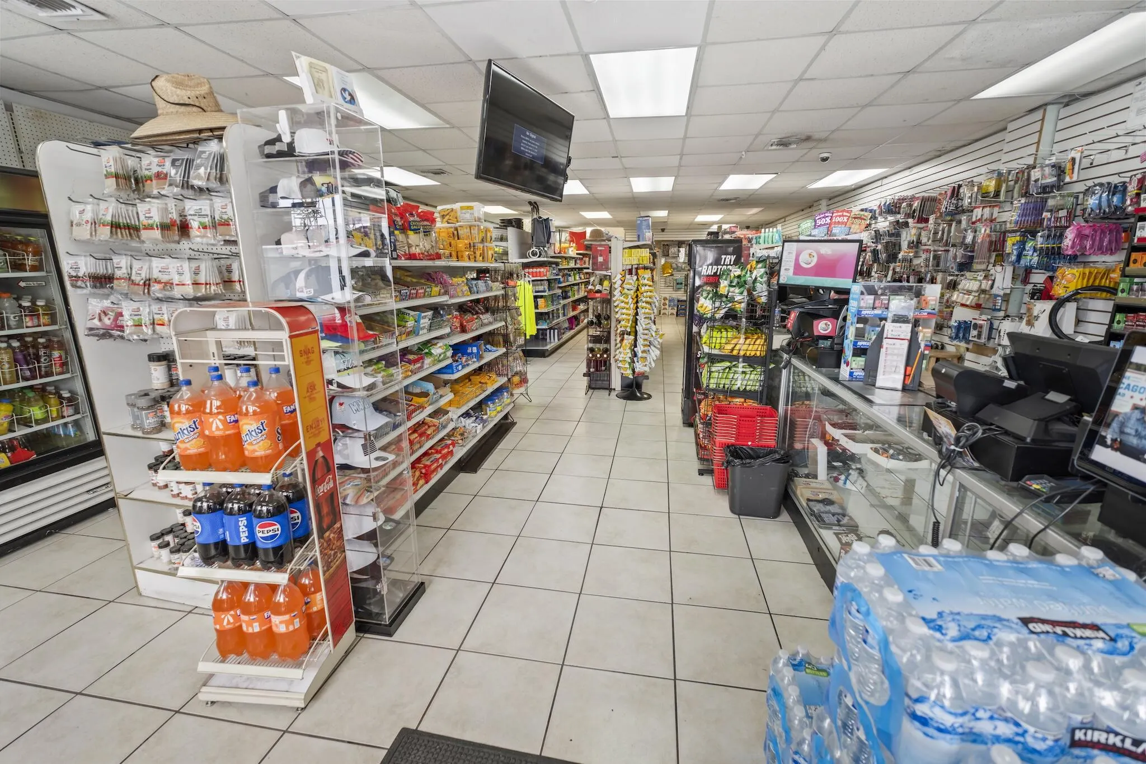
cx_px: 573
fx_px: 477
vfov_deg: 77.3
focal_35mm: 15
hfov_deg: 100.4
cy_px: 382
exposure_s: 1/10
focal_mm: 10
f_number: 2.8
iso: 125
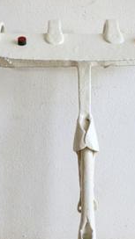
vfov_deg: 29.2
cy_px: 154
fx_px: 458
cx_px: 83
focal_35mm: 72
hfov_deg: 16.7
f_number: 3.9
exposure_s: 1/60
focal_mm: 8
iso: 250
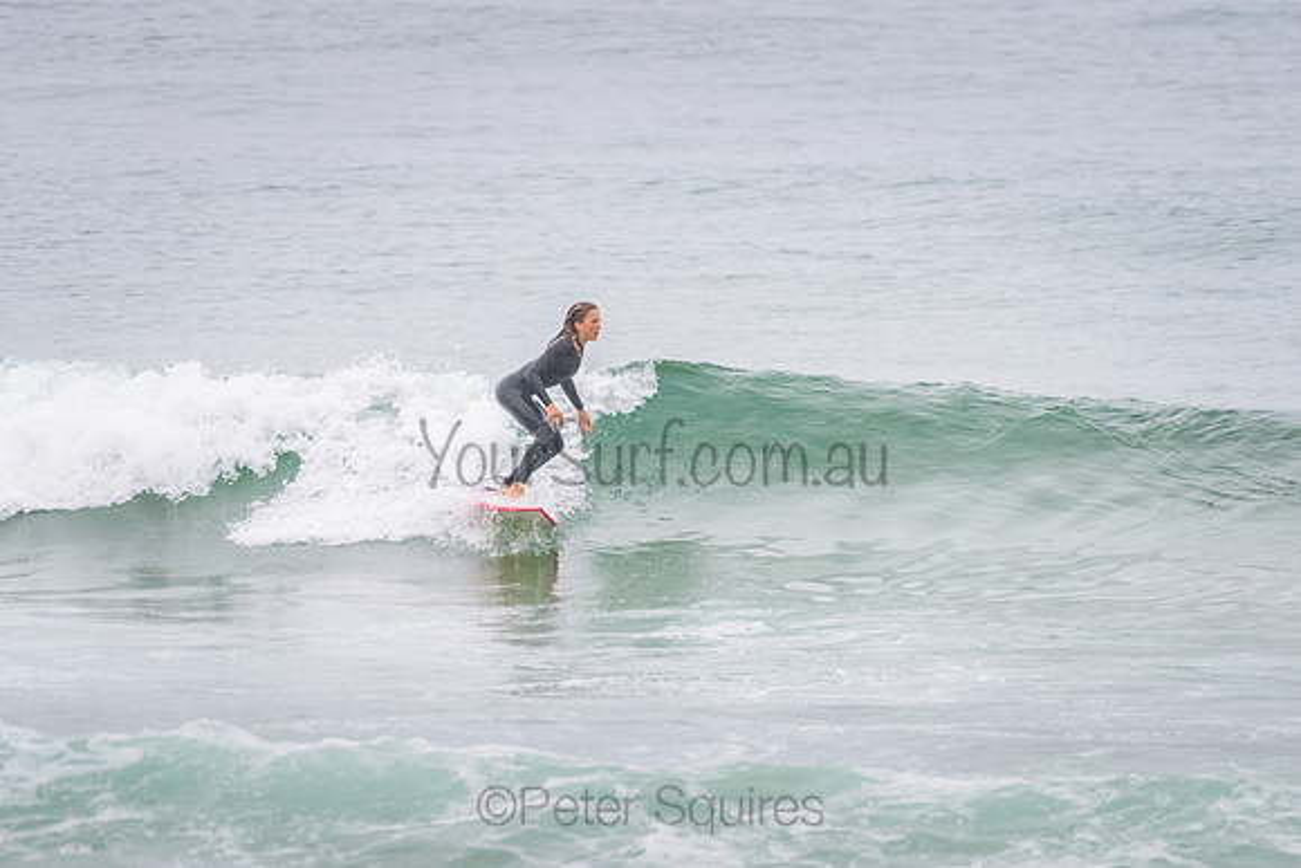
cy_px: 389
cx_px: 595
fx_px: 22170
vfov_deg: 2.2
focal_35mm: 613
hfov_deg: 3.4
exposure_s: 1/1000
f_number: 5.6
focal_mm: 500
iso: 1250
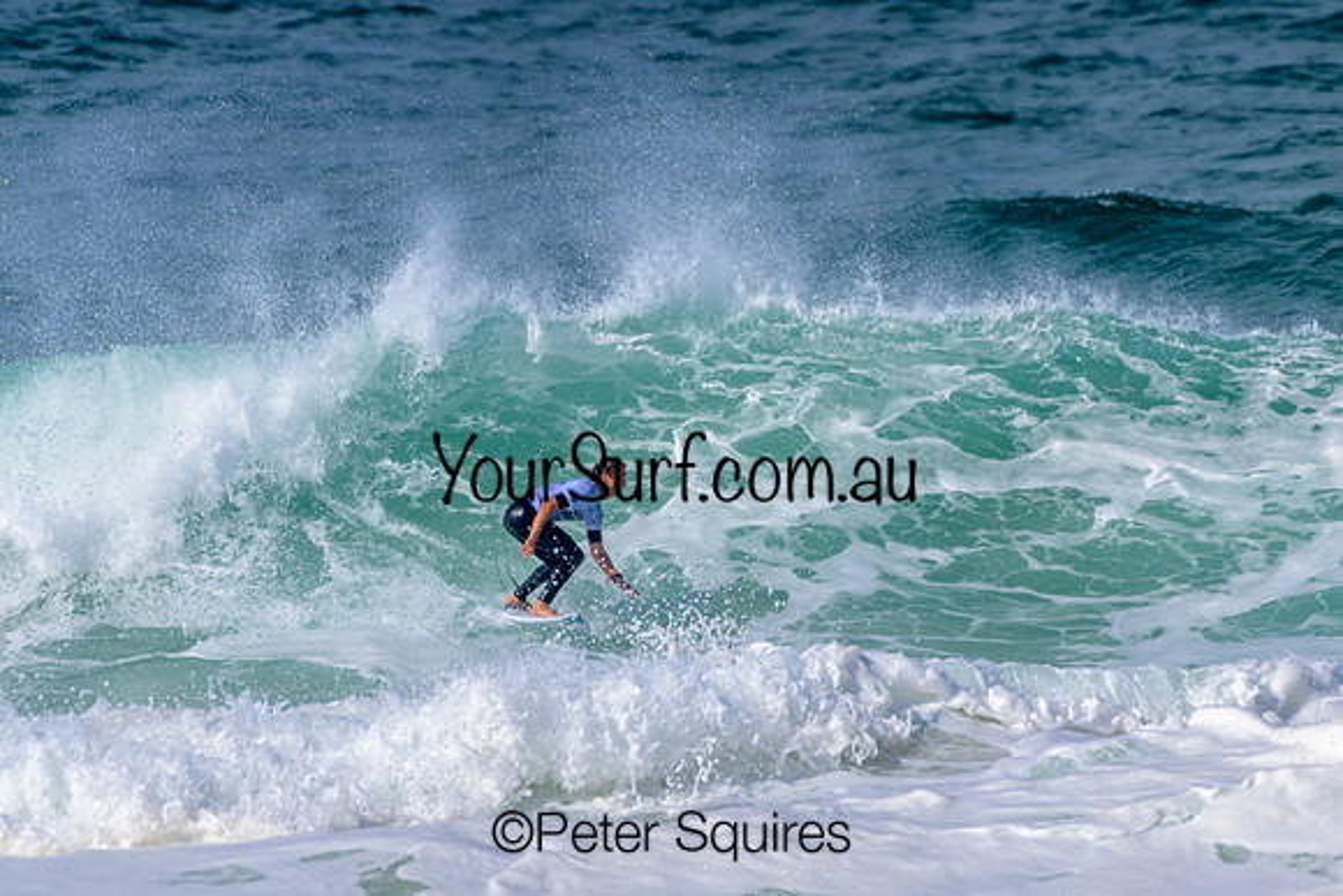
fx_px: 33581
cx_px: 672
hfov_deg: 2.3
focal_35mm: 900
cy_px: 448
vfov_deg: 1.5
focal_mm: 900
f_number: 11
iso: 560
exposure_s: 1/2500
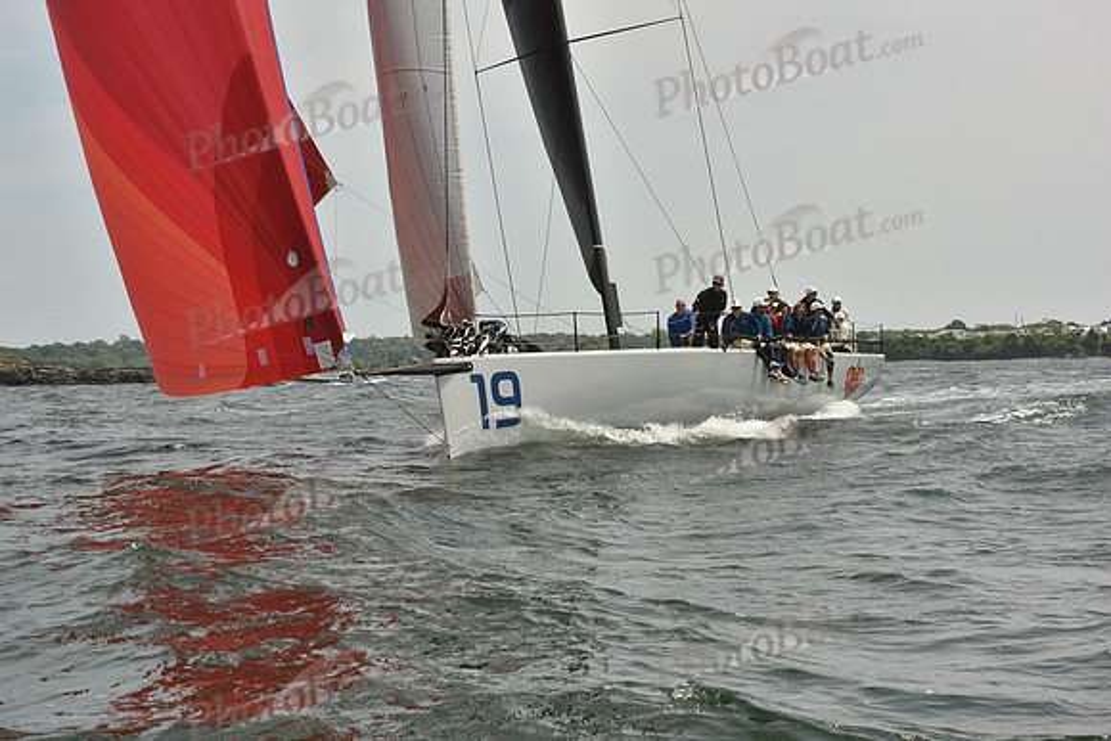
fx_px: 2161
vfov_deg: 19.5
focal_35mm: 70
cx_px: 556
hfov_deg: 28.8
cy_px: 370
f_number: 11
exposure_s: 1/1000
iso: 400
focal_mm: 70
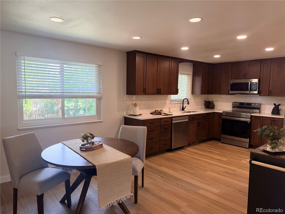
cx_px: 142
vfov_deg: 56.8
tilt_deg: -6.2
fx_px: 198
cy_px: 107
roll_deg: -0.5
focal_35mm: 24
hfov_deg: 71.6
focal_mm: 6.76
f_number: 1.78
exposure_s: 1/120
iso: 400
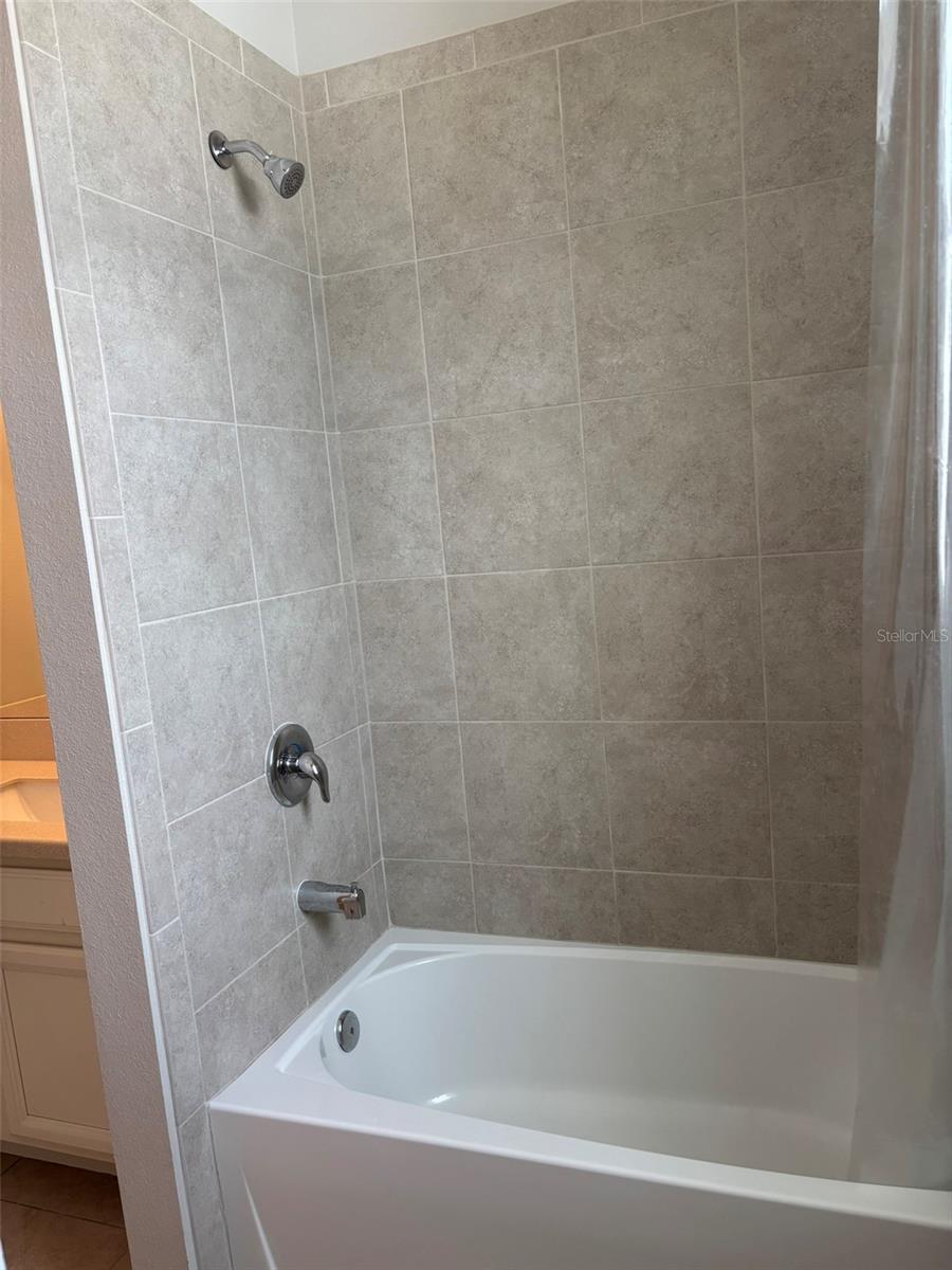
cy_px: 635
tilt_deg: -8.3
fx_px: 953
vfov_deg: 67.3
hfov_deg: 53.1
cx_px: 476
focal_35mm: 26
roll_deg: +4.7
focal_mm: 5.96
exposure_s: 1/120
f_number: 1.6
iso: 100
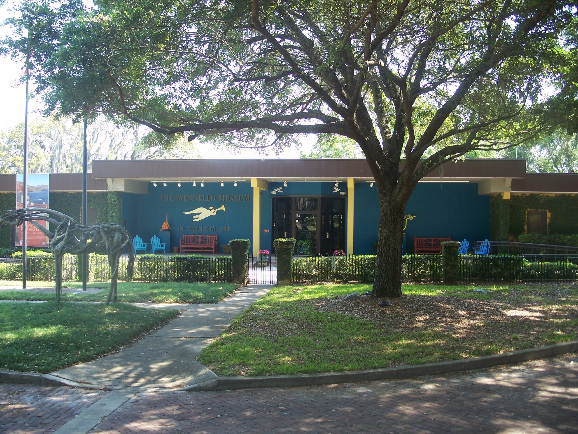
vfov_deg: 38.7
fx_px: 618
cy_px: 217
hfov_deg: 50.1
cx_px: 289
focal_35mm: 37
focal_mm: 7.8
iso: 64
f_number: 2.8
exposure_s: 1/80
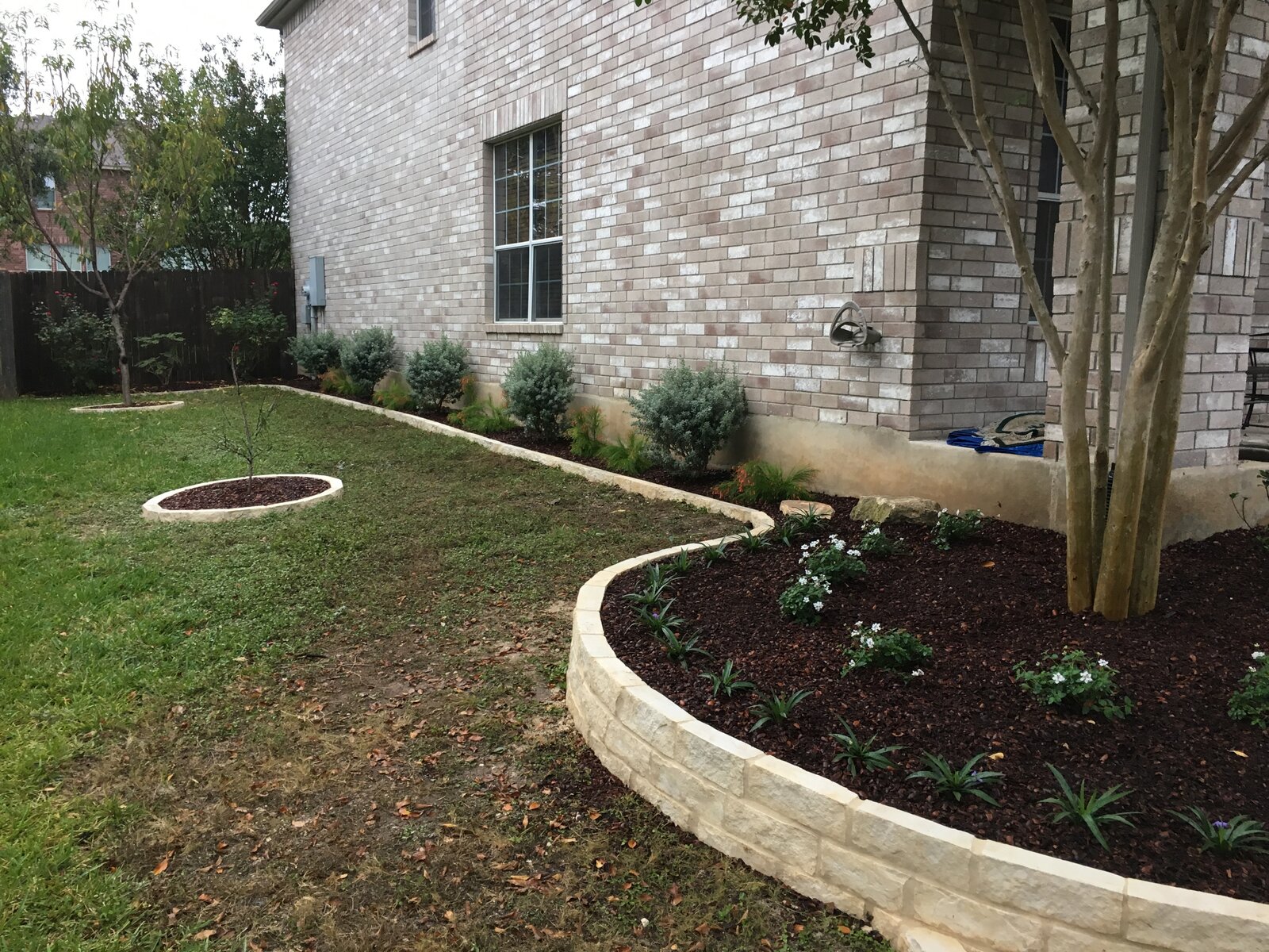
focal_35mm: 29
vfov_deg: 48.2
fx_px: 1063
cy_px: 476
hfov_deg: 61.7
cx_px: 634
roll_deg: -0.6
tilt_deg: -6.5
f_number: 2.2
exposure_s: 1/30
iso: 64
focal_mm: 4.15
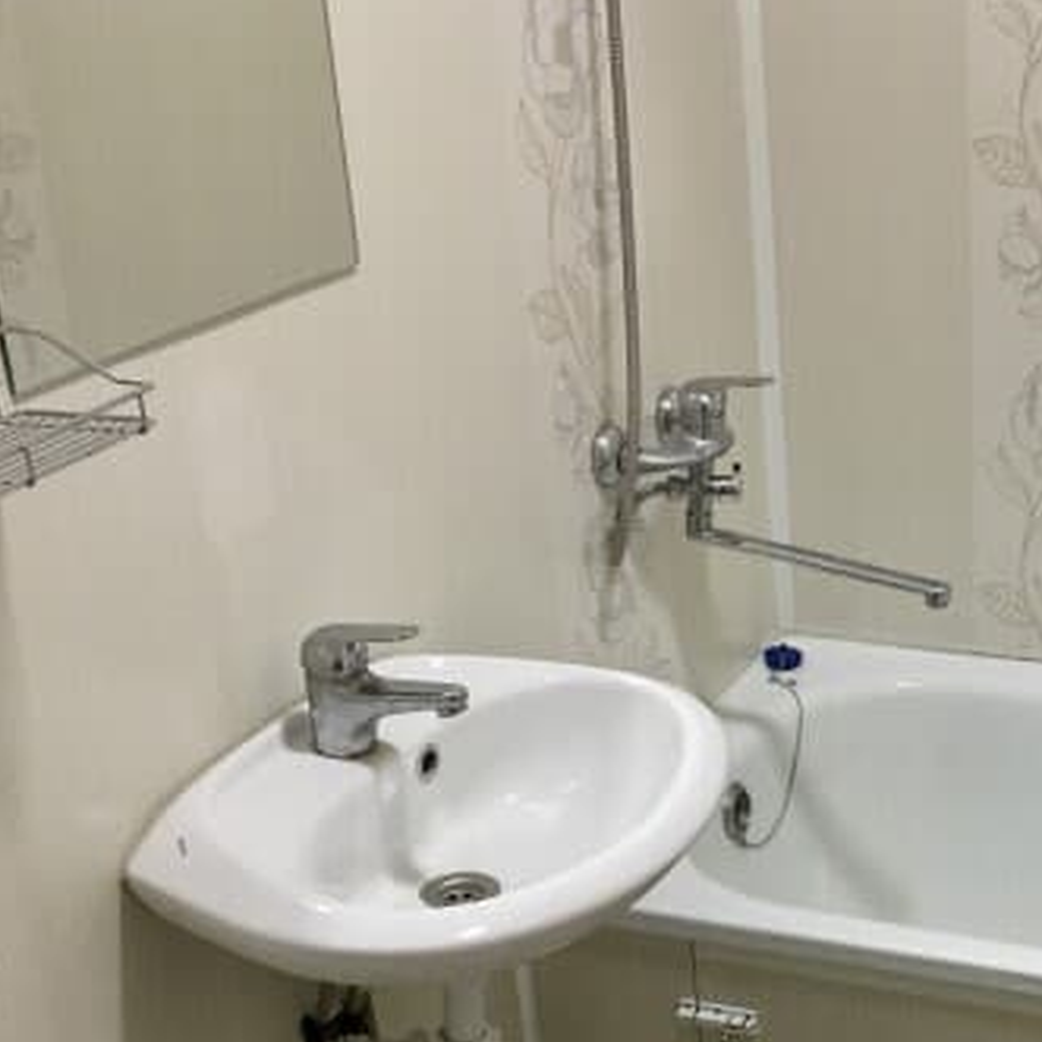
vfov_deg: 27.2
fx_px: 2111
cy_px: 831
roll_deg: +0.6
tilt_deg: -27.3
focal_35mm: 62
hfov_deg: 26.7
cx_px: 948
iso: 100
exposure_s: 1/33
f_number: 2.2
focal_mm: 4.15
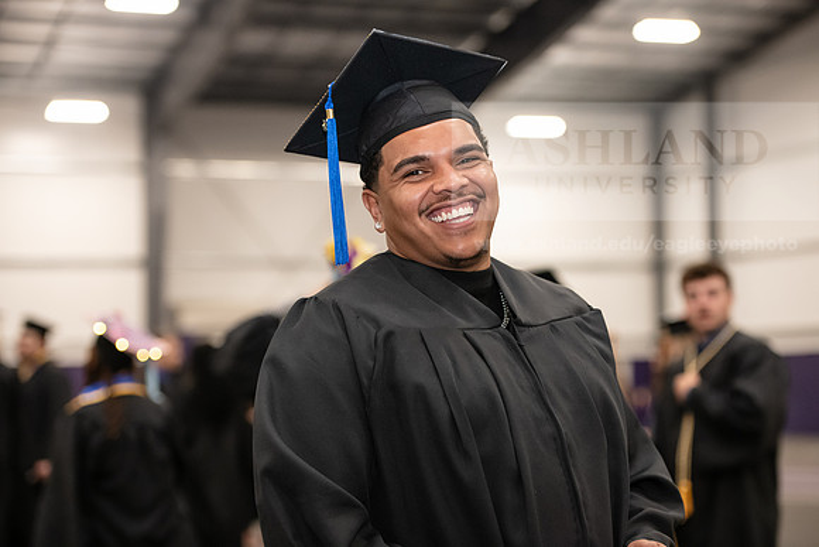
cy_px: 274
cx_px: 410
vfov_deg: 15.2
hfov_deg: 22.6
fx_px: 2048
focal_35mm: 90
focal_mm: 90
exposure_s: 1/200
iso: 2500
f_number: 3.2
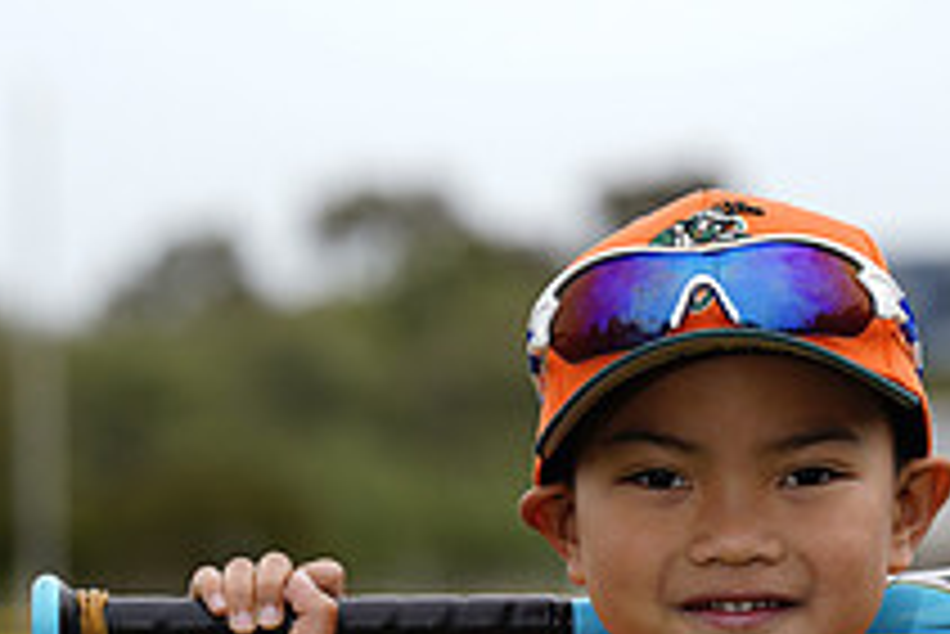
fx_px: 10457
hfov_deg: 5.2
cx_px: 657
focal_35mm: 396
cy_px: 830
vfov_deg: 3.5
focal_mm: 144
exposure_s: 1/250
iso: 50
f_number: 5.6
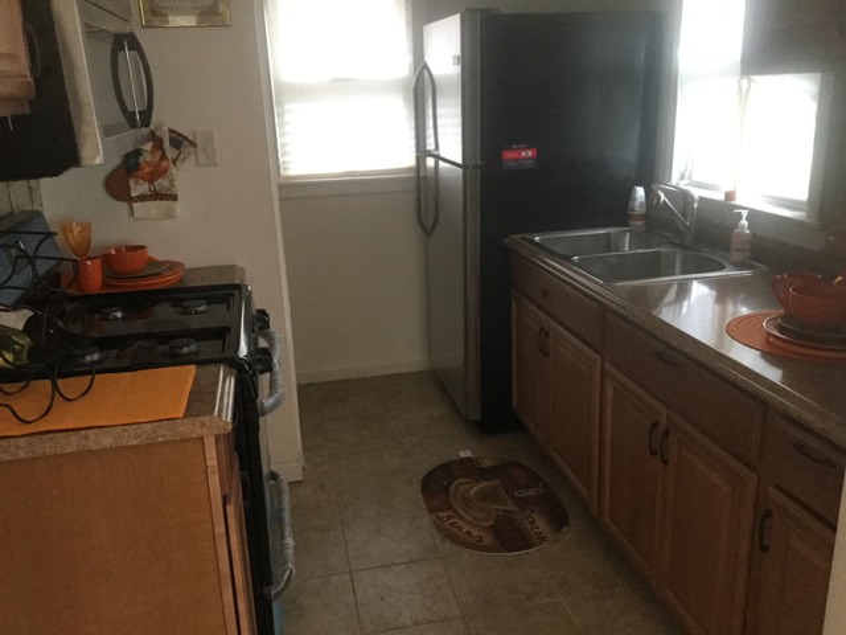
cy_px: 318
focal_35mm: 31
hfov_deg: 58.4
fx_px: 758
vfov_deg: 45.4
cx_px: 423
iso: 200
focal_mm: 3.3
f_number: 2.4
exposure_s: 1/20
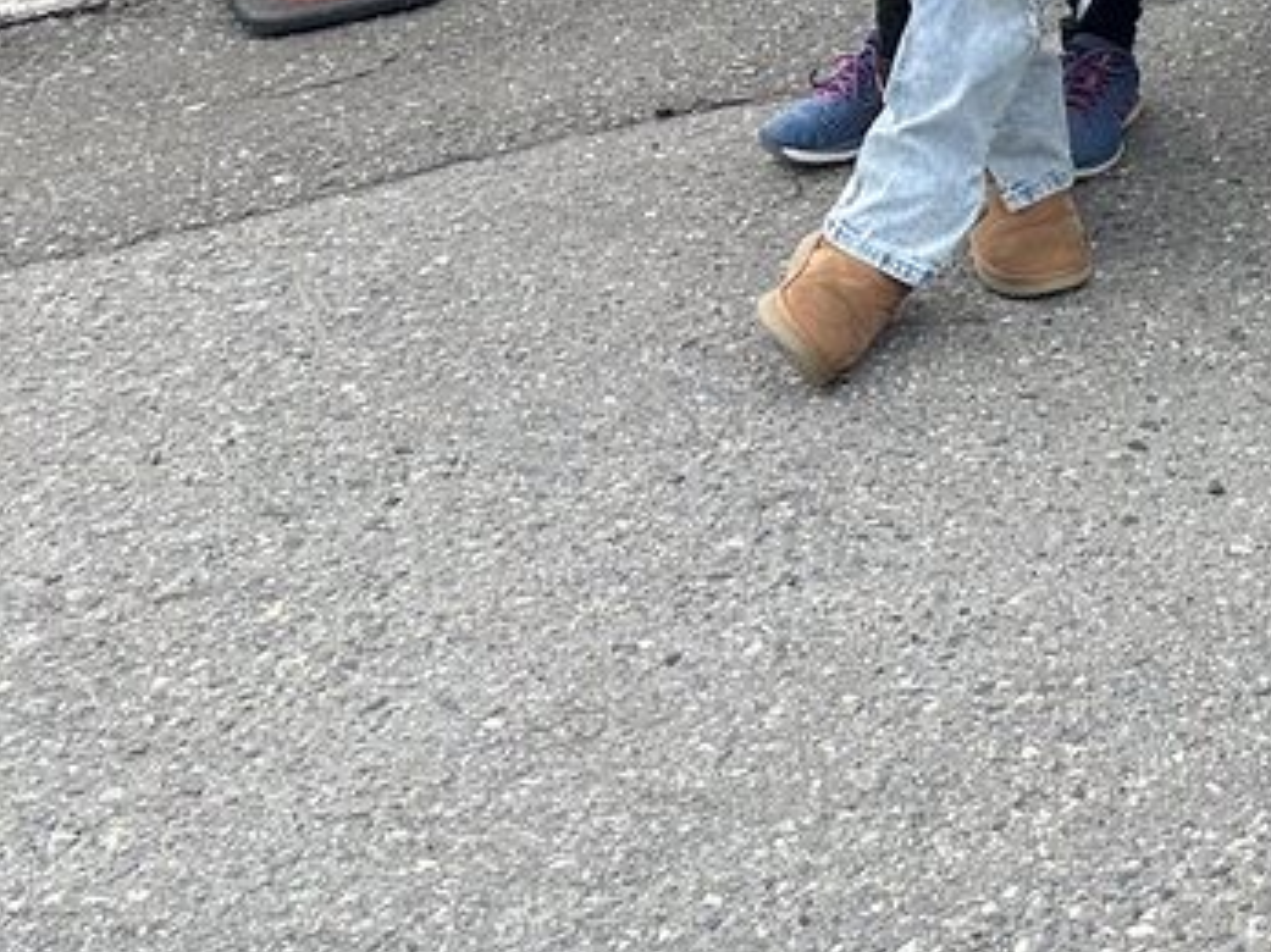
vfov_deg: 15.9
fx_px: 3046
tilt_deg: -10.2
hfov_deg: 18.9
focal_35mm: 83
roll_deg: -0.2
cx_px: 2194
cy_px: -582
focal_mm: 6.86
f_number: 1.78
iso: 80
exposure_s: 1/3356
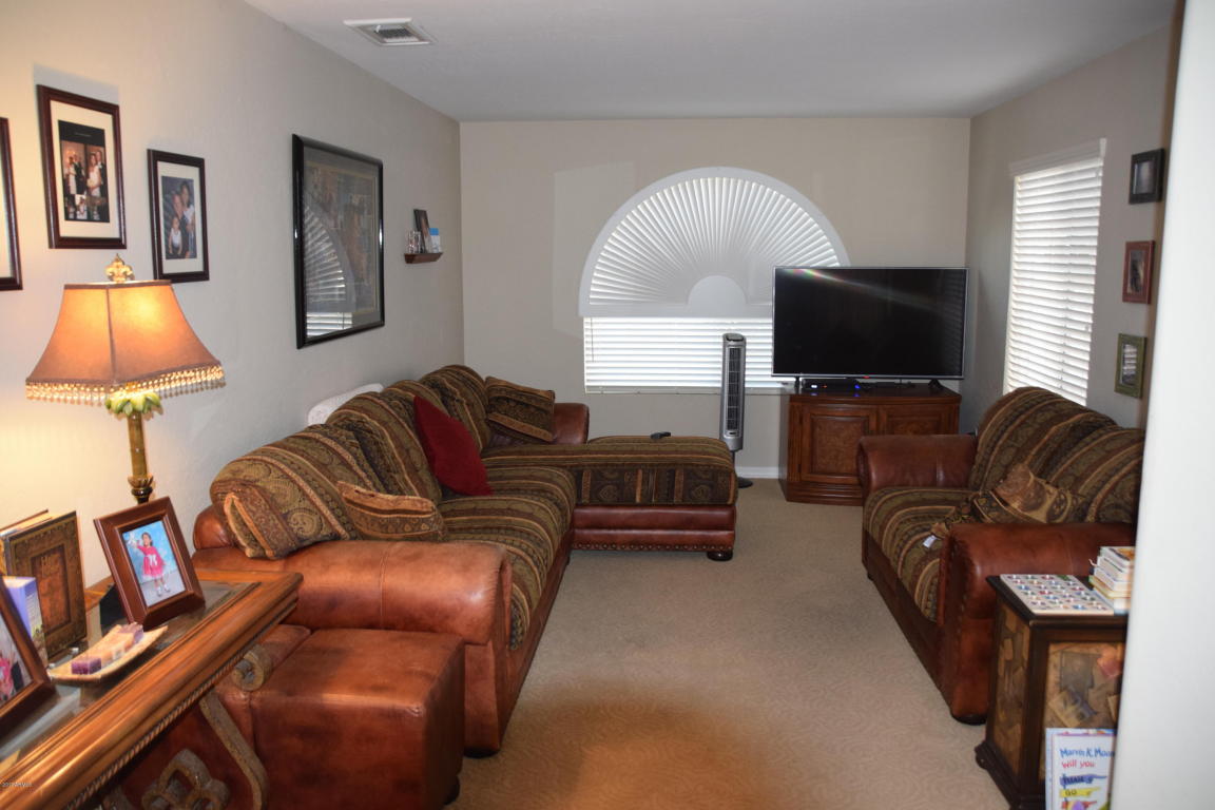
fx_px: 911
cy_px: 405
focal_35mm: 27
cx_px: 608
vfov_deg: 47.9
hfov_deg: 67.4
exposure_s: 1/60
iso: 1100
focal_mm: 18
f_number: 3.5
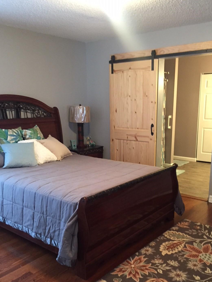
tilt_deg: -13.1
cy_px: 162
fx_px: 278
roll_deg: +0.6
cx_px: 118
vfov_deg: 53.7
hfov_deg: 41.7
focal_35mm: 34
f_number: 2.2
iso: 250
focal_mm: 4.15
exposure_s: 1/17
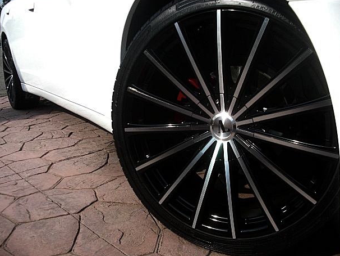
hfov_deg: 49.0
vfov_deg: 37.7
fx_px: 373
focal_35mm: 38
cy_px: 130
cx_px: 168
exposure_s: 1/400
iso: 50
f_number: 2.8
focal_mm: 6.3
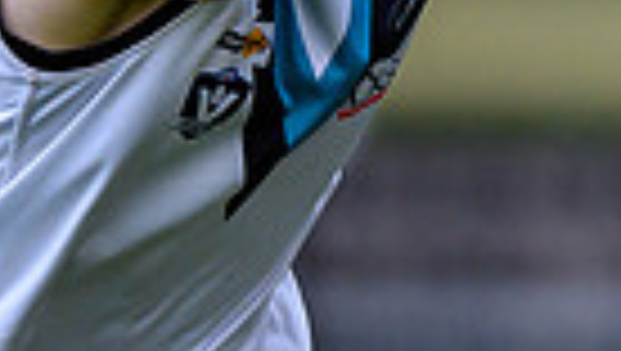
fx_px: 44841
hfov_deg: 0.8
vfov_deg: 0.4
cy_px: -49
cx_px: 1033
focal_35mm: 2720
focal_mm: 500
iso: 1400
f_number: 4
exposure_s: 1/1250
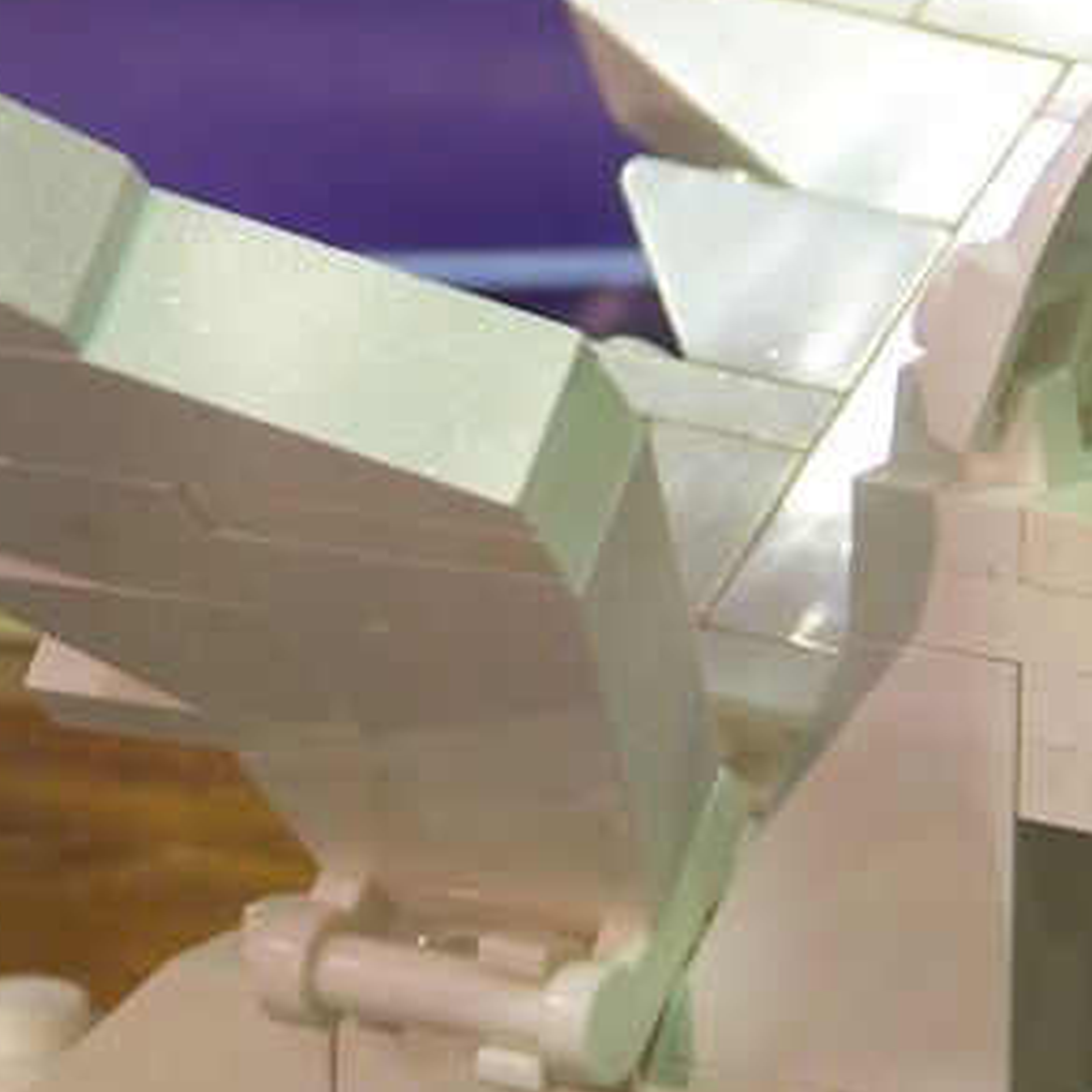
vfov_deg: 3.3
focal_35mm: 524
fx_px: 18702
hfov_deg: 3.3
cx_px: 479
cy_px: 931
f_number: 3.2
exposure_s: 1/2
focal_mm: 28
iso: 80
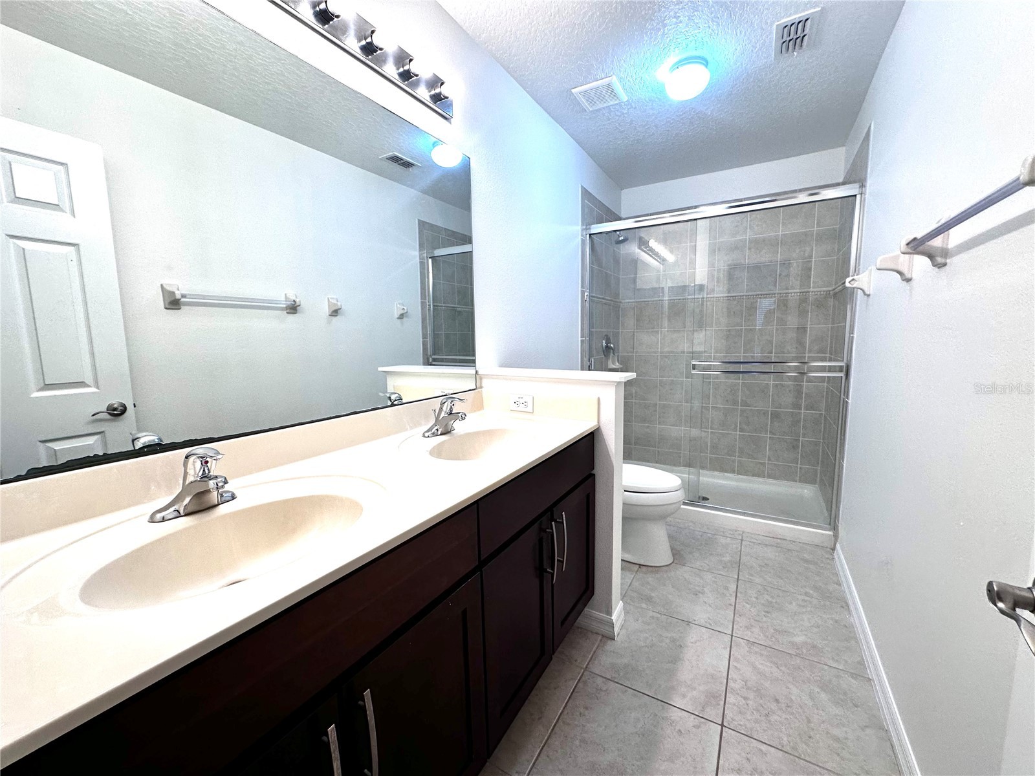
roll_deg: +1.1
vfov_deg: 85.7
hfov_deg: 102.1
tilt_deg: -7.0
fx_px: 419
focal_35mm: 14
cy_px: 388
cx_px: 518
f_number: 2.2
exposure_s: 1/120
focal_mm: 2.22
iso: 100
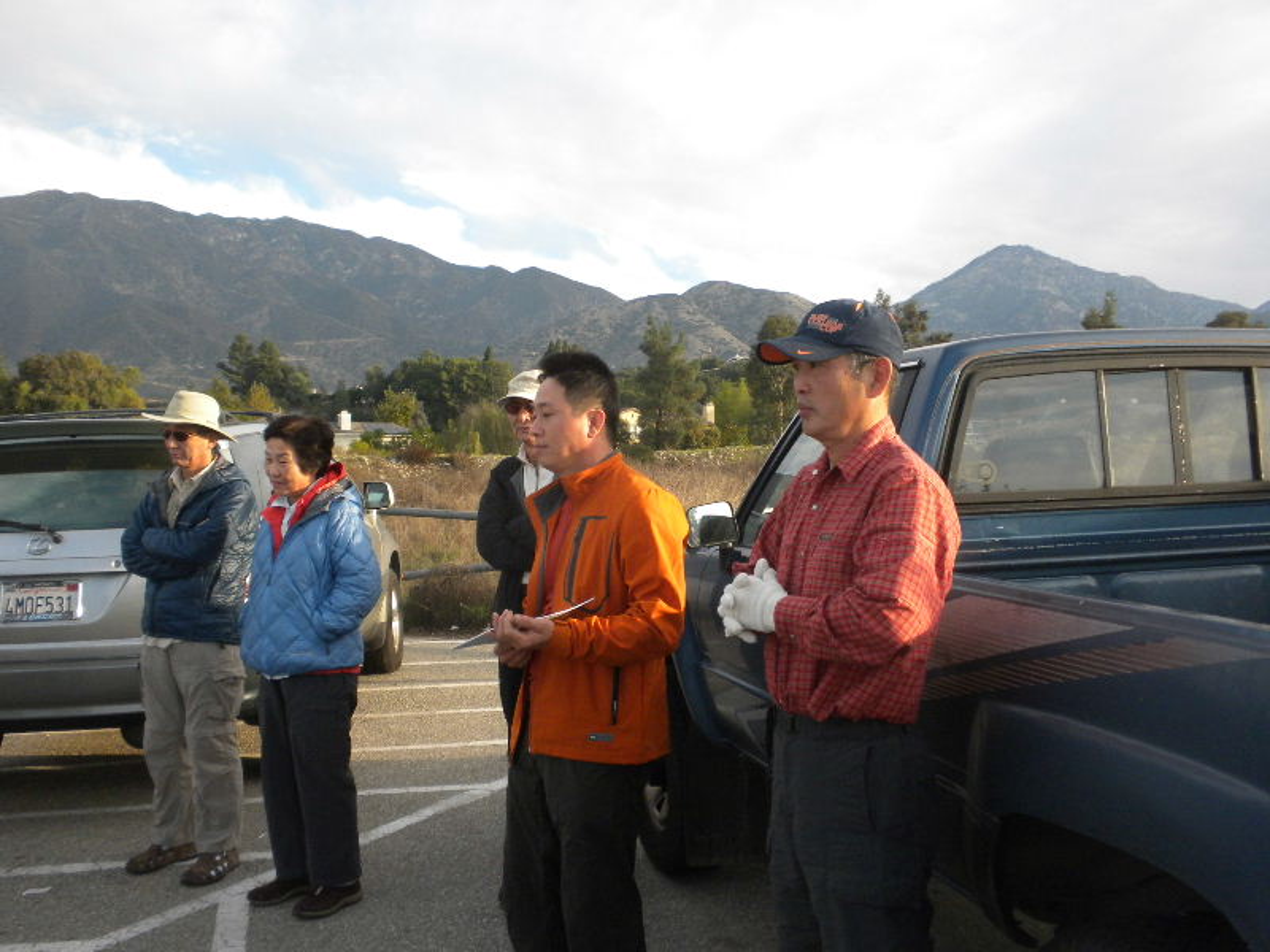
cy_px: 476
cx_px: 635
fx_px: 1357
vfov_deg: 38.7
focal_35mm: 37
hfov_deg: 50.1
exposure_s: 1/554
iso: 286
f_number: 3.5
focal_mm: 6.6
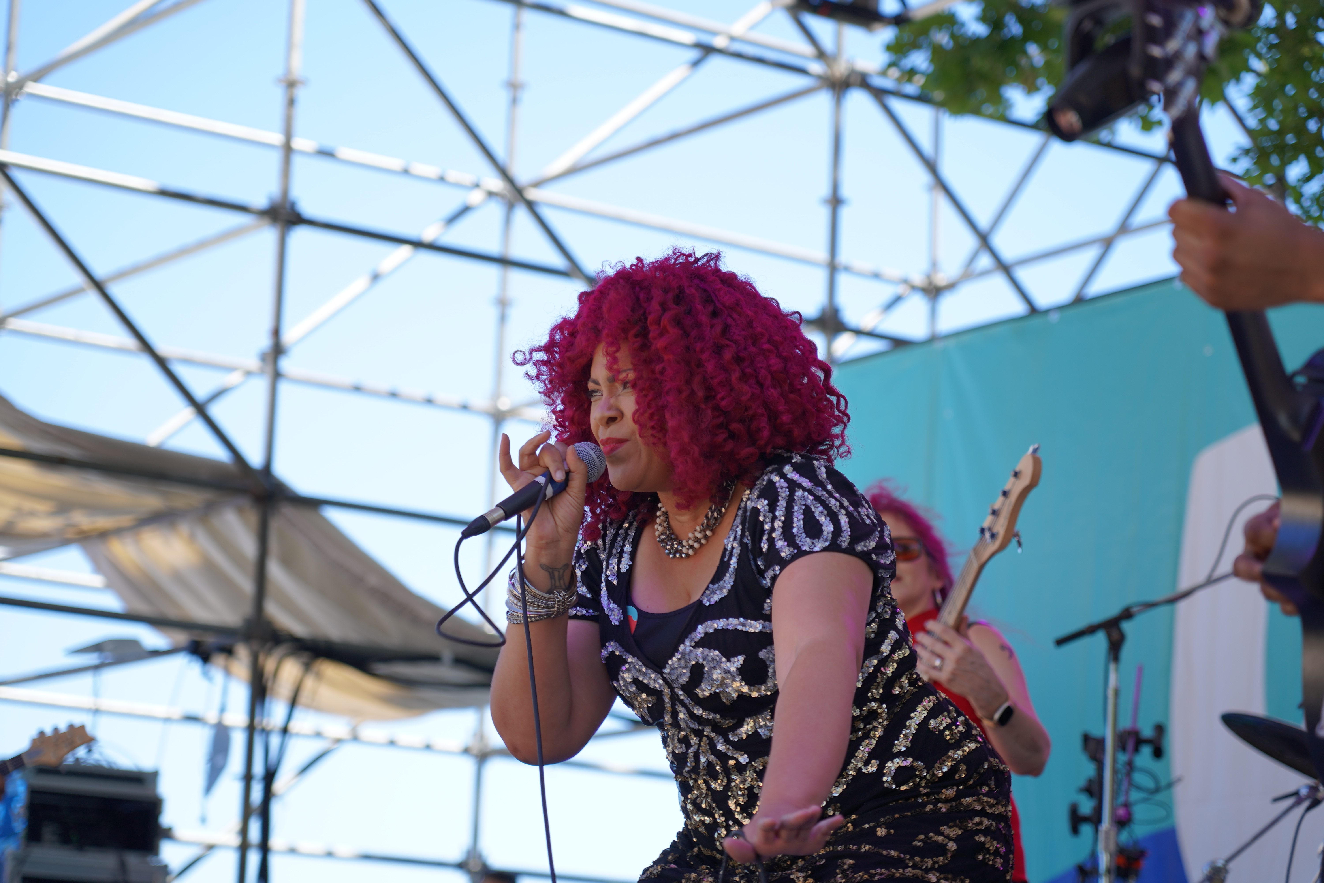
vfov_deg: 13.0
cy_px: 442
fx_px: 3861
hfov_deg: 19.5
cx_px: 662
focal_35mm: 105
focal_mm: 105
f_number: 4
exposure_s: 1/200
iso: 100
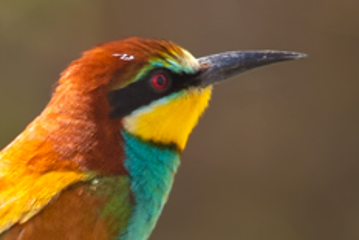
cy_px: 84
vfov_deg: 0.4
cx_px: 254
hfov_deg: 0.6
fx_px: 33816
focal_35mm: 3389
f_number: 7.1
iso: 200
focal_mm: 500
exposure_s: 1/400
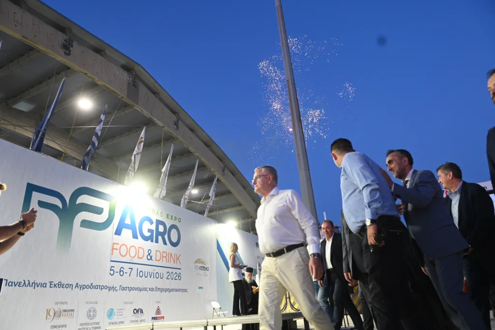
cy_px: 165
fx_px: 330
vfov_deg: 53.1
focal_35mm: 24
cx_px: 248
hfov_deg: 73.7
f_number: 4
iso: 1600
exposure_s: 1/100
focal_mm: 24
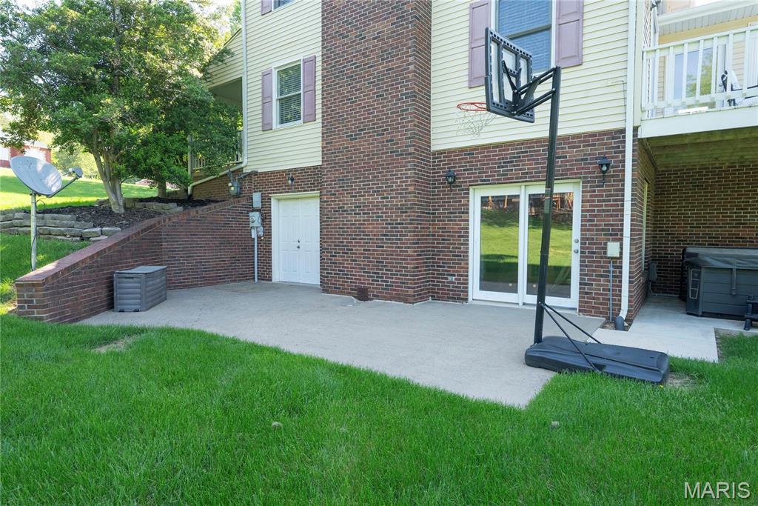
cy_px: 253
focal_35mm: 20
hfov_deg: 82.6
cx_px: 379
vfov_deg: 60.7
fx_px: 432
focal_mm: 20.5
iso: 1000
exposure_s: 1/125
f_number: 11
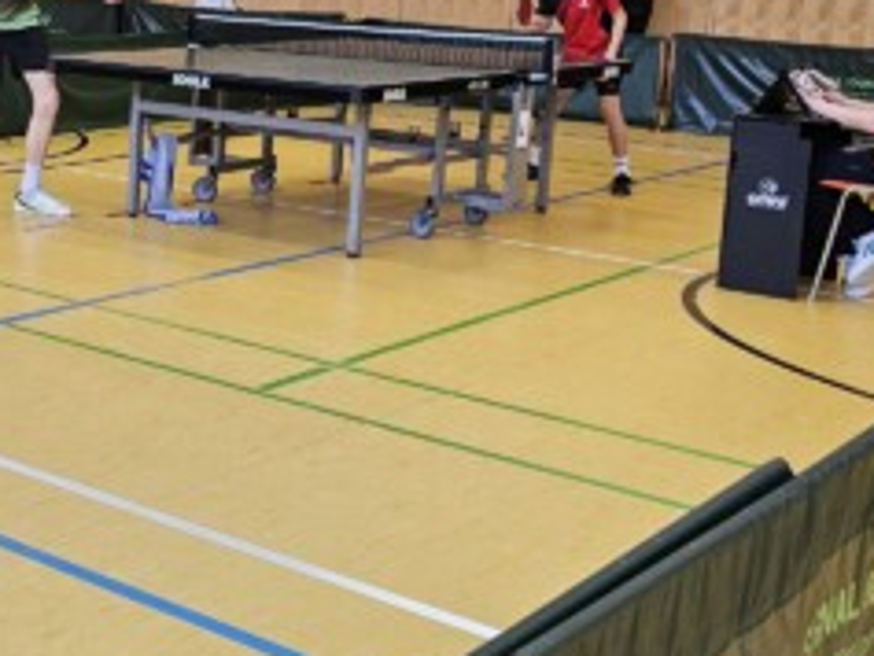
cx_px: -136
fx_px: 1566
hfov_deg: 27.8
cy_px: 122
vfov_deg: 23.3
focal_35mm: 62
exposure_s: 1/100
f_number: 1.7
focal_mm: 6.3
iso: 80
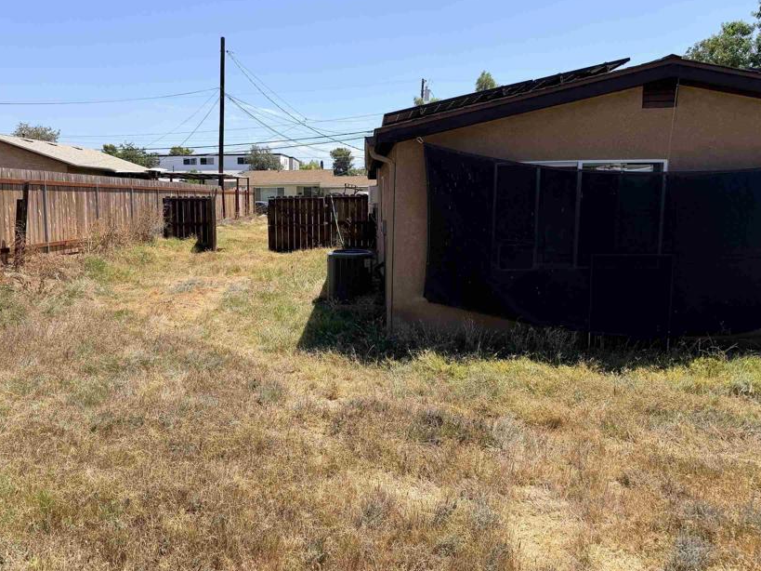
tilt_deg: -10.9
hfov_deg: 59.3
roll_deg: +1.4
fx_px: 659
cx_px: 293
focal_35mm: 30
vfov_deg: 46.8
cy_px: 291
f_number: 1.78
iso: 80
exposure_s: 1/3953
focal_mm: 6.76
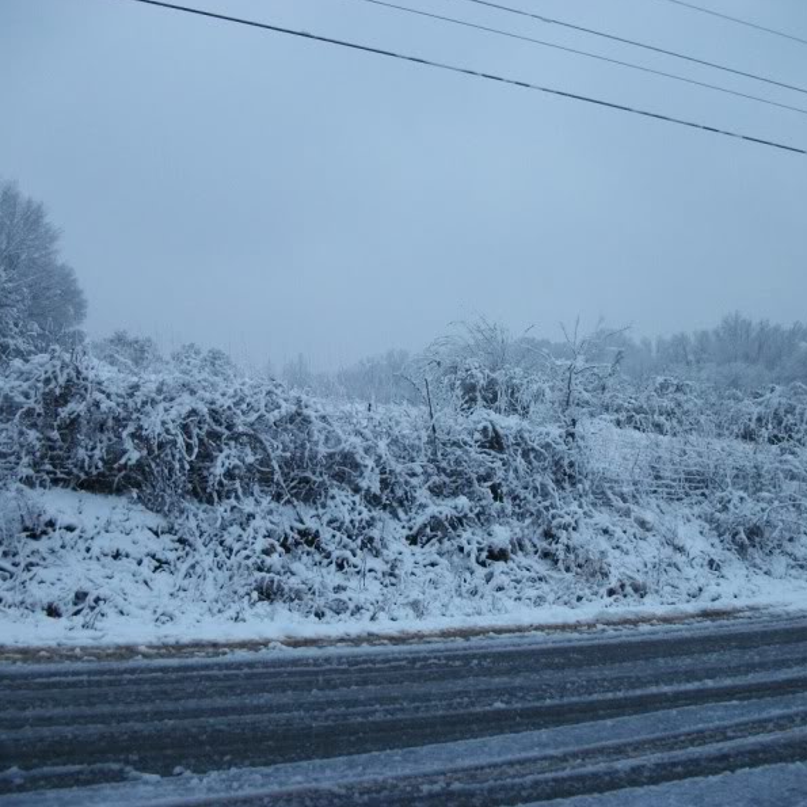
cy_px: 401
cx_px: 423
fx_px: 1002
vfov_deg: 43.9
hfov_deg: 43.8
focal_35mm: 38
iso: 149
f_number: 2.9
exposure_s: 1/30
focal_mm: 5.7
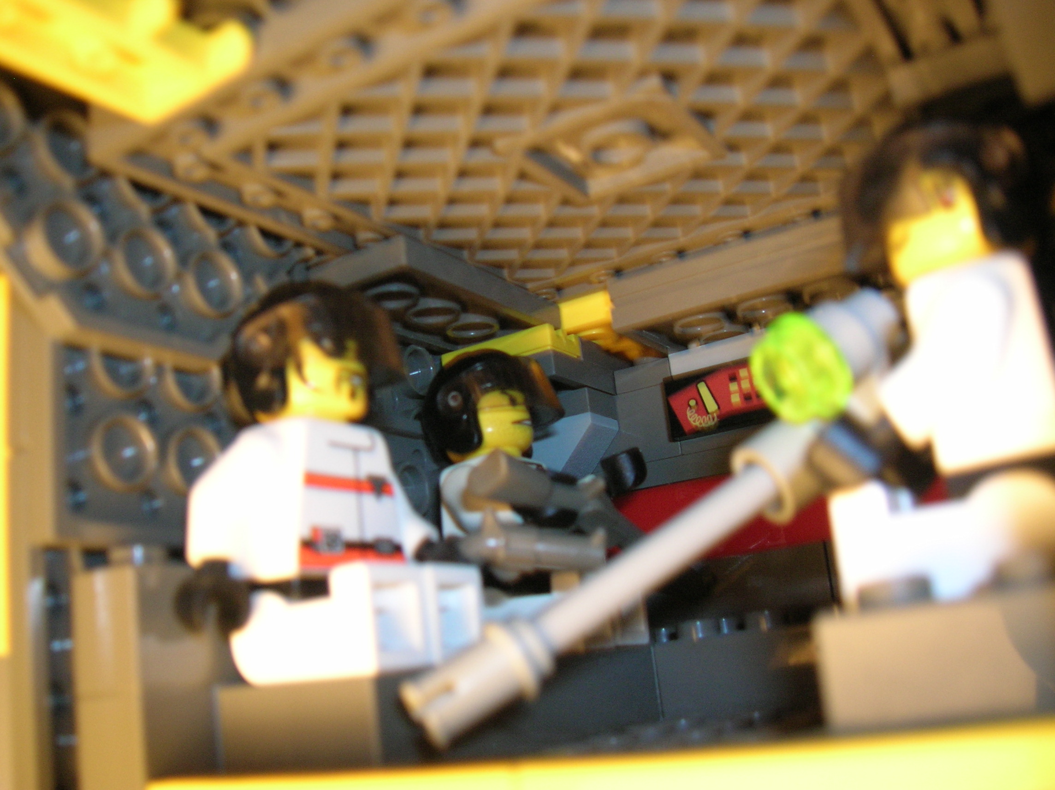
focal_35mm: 34
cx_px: 528
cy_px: 395
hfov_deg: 54.0
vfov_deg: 41.7
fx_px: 1035
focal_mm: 5.7
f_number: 2.9
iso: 114
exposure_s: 1/27.4
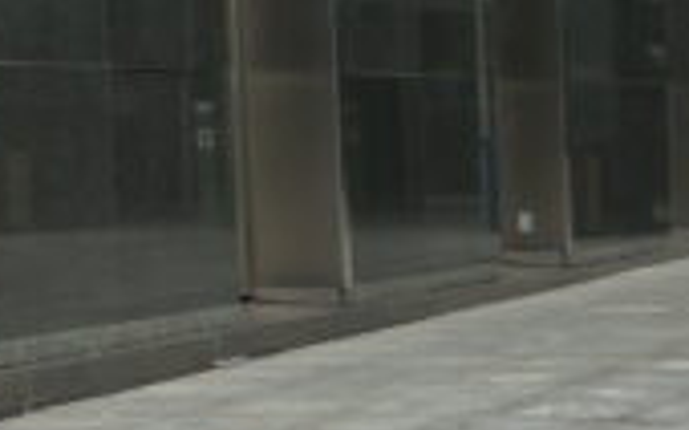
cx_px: 1301
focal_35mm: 138
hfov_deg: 13.4
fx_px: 2590
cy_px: 483
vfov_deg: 9.4
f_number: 4.5
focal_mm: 20
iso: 100
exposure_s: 1/160
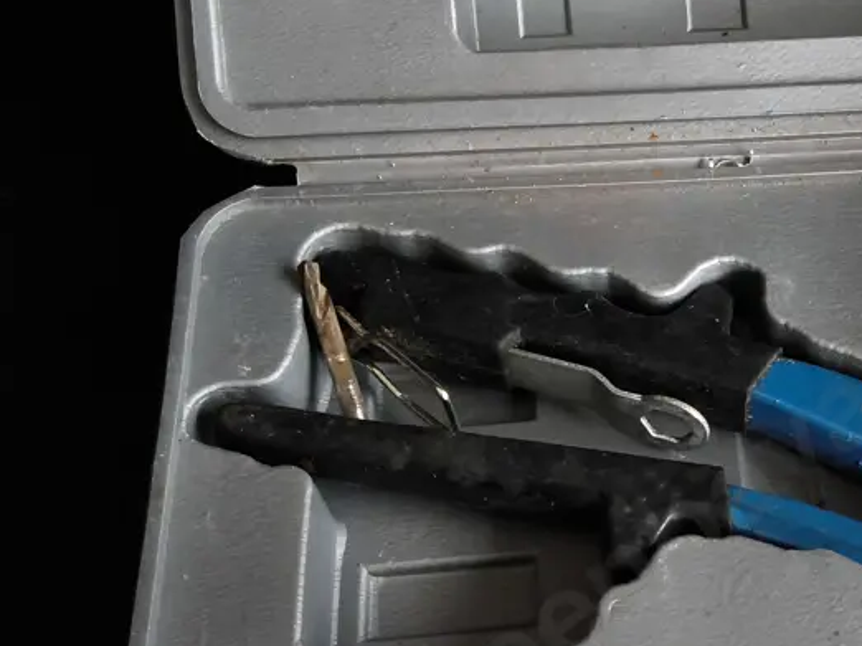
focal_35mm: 53
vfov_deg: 27.3
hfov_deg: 33.9
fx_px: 1319
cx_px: 806
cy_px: 444
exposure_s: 1/100
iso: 200
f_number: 2
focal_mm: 2.87
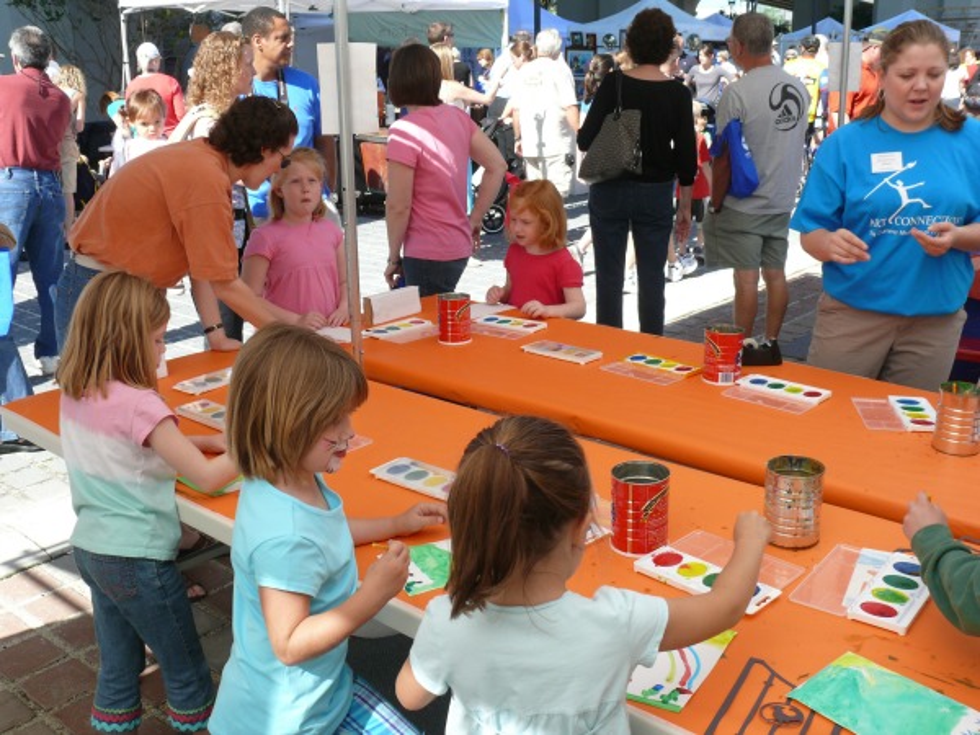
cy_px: 368
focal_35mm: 35
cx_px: 490
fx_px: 991
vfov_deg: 40.7
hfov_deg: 52.6
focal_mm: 7.4
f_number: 4.5
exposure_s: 1/250
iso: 100
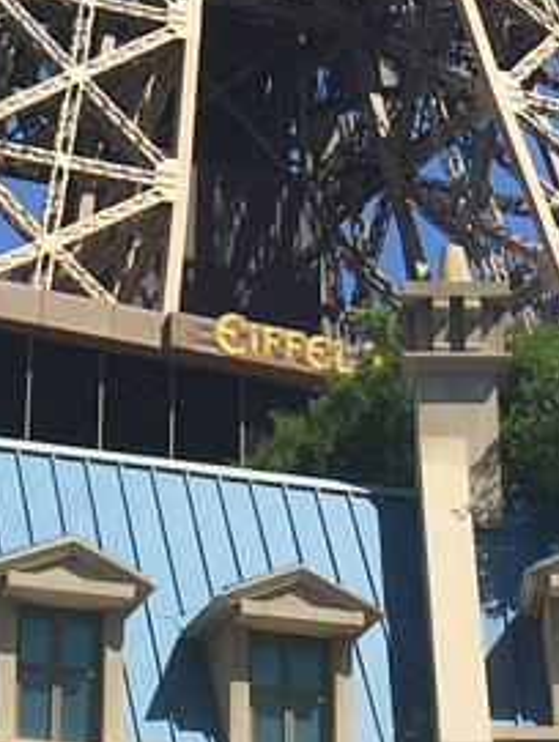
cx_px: 296
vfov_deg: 11.1
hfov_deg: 8.7
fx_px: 3673
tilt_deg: +34.8
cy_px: -389
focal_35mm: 171
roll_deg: +0.9
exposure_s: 1/1883
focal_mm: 4.15
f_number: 2.2
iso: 32
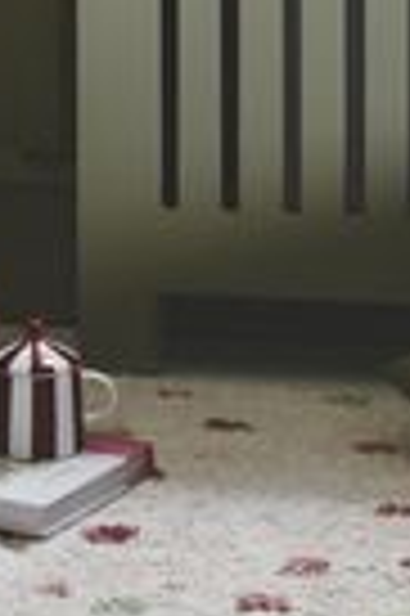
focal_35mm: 219
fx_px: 3750
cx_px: 122
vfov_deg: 8.8
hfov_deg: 6.3
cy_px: -715
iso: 200
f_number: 5.6
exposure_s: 1
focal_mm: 50
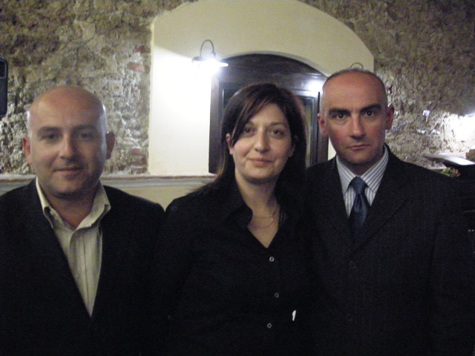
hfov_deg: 51.4
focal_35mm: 36
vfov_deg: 39.7
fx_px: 494
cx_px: 238
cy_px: 178
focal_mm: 7.5
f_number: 2.7
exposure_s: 1/30
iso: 1600
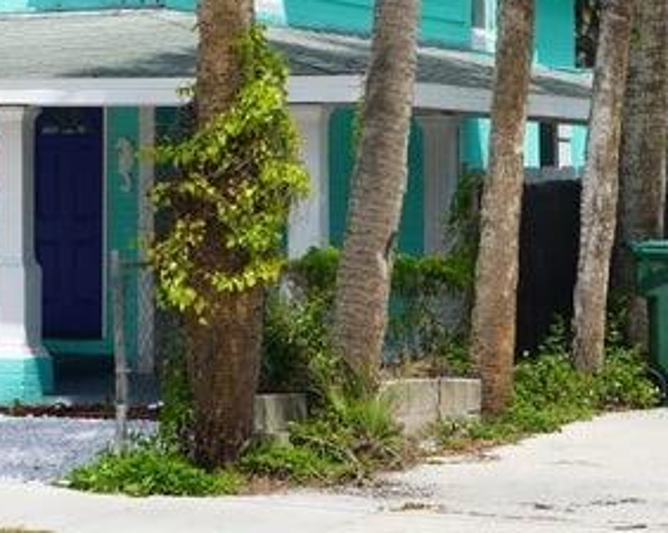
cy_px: -92
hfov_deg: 15.0
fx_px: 2528
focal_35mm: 128
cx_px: 175
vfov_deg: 11.8
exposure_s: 1/200
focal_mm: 40
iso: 100
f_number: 10
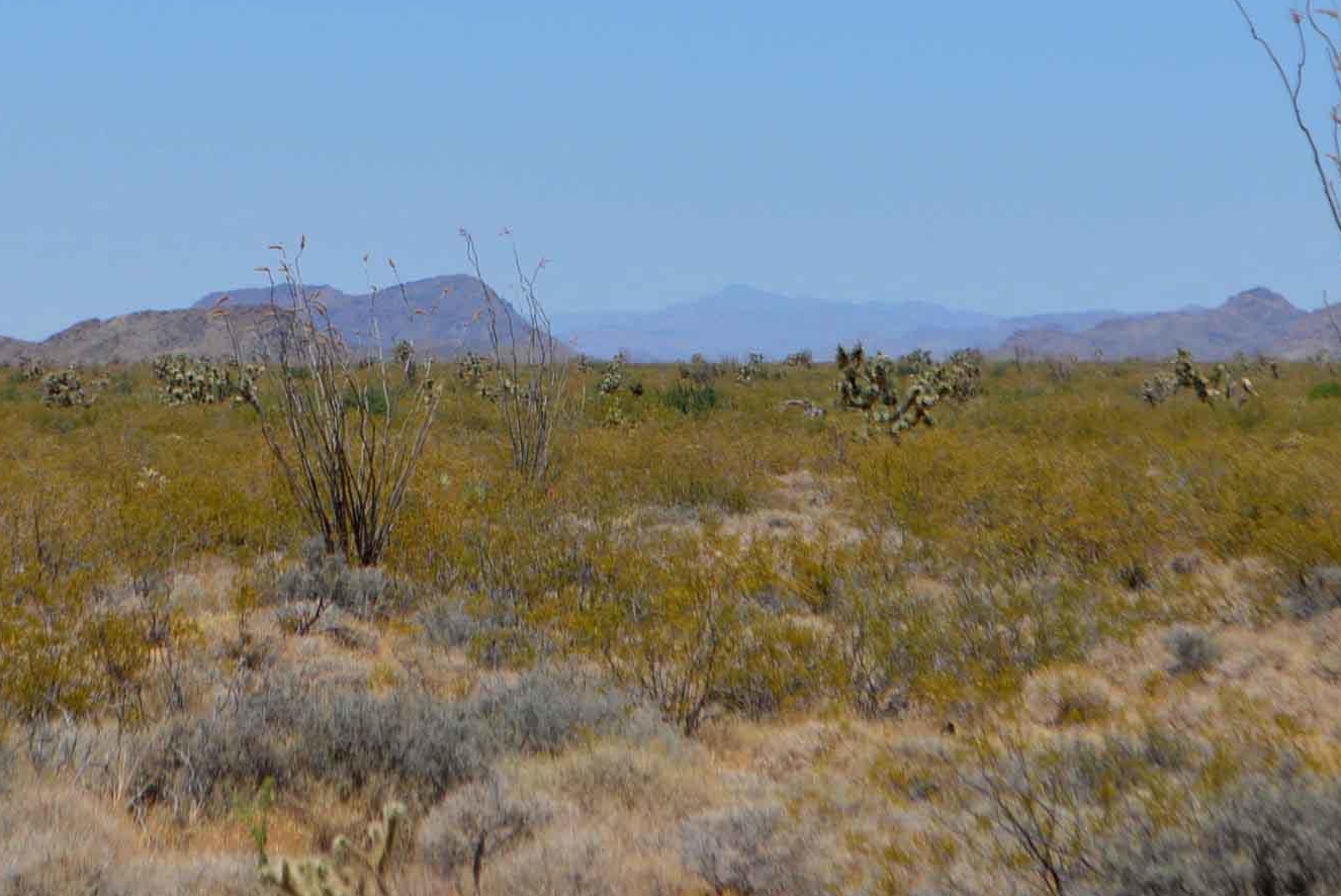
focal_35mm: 186
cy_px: 177
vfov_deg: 7.4
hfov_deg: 11.0
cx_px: 521
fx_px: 6938
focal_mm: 55
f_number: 7.1
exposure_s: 1/2000
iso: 400
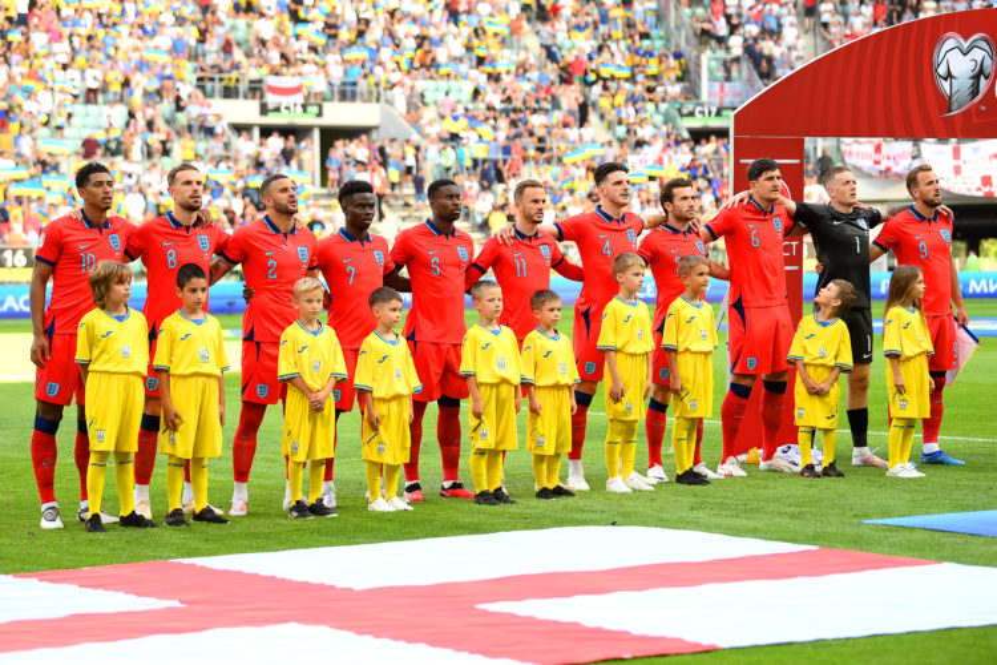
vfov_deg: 12.5
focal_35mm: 110
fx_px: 3046
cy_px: 332
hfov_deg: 18.6
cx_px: 498
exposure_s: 1/1000
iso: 1000
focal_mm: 110
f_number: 3.5
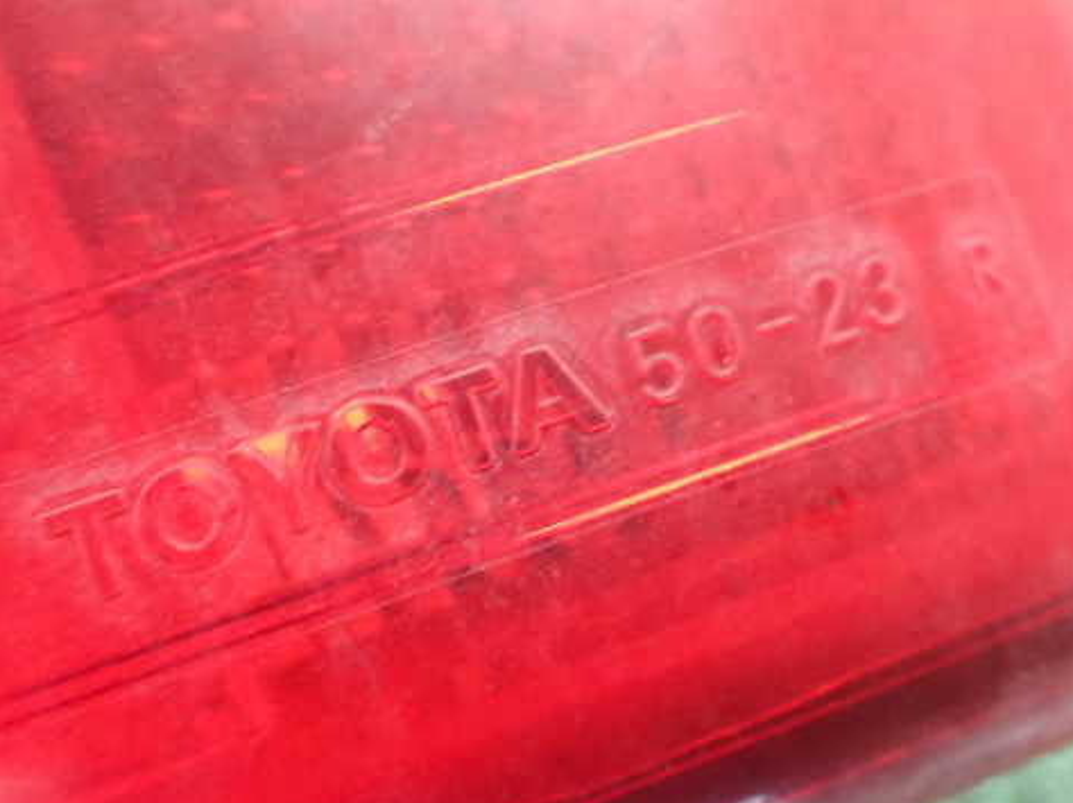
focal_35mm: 38
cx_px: 638
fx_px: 1177
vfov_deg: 37.7
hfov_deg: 48.7
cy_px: 362
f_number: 2.3
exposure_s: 1/40
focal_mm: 5.4
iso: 800
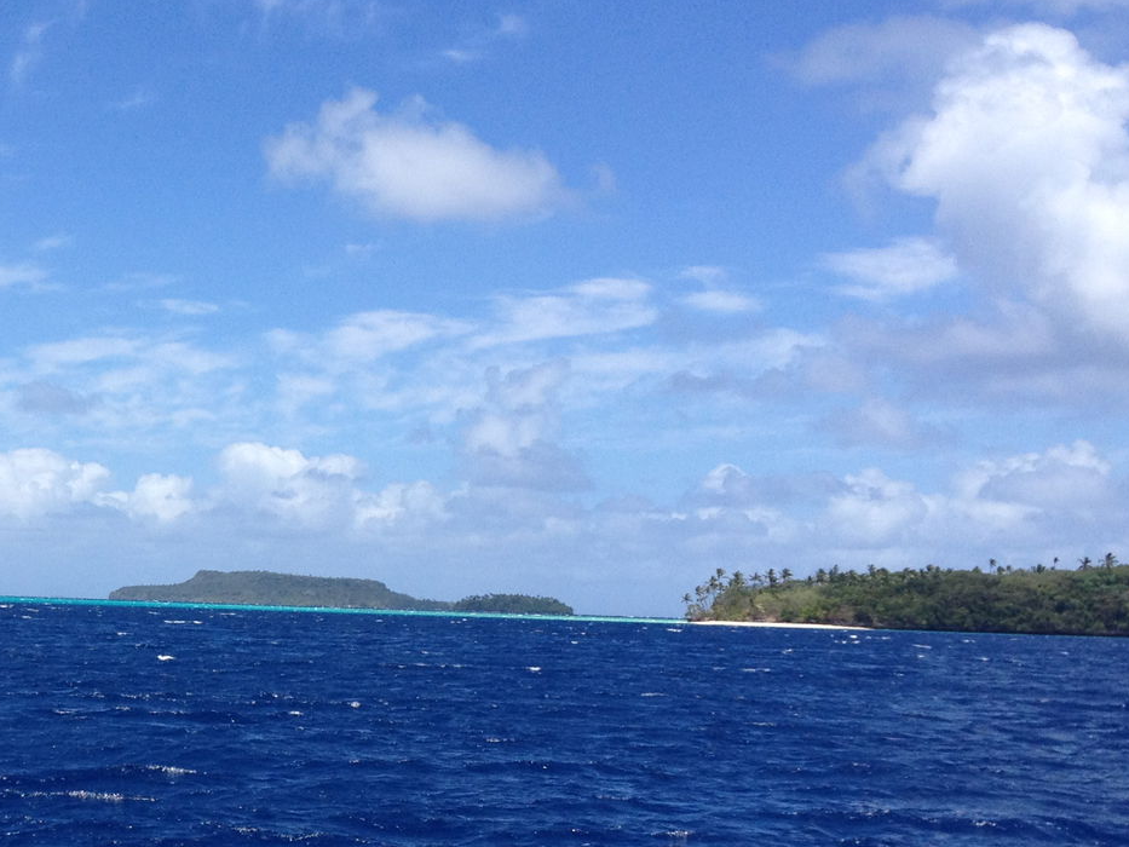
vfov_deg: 20.4
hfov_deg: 26.2
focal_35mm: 72
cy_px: 537
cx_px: 136
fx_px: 2349
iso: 50
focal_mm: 4.28
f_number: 2.4
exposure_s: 1/1905
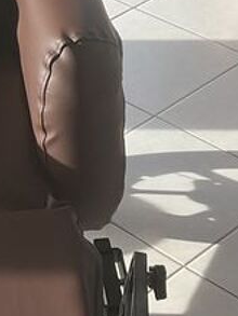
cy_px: 31
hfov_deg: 10.9
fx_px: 1209
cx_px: -97
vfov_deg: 14.8
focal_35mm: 132
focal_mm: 3
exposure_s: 1/412
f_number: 1.8
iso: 16
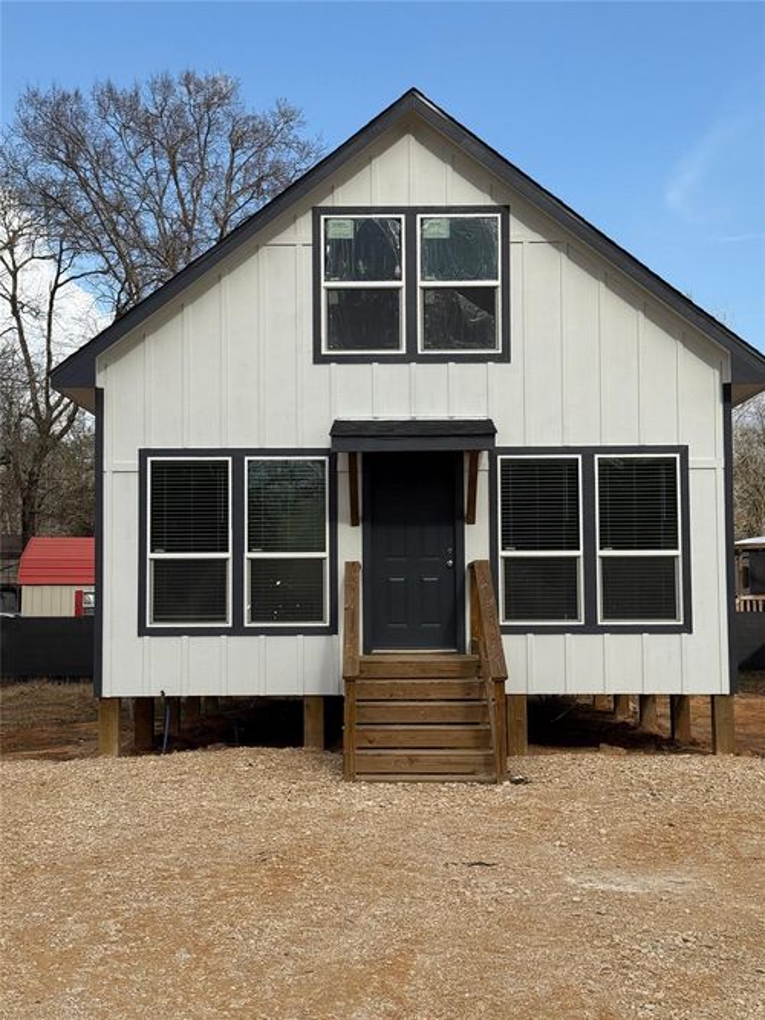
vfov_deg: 39.7
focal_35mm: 48
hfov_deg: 30.3
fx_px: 1415
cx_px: 382
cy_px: 510
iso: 100
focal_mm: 6.76
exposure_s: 1/7143
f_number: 1.78
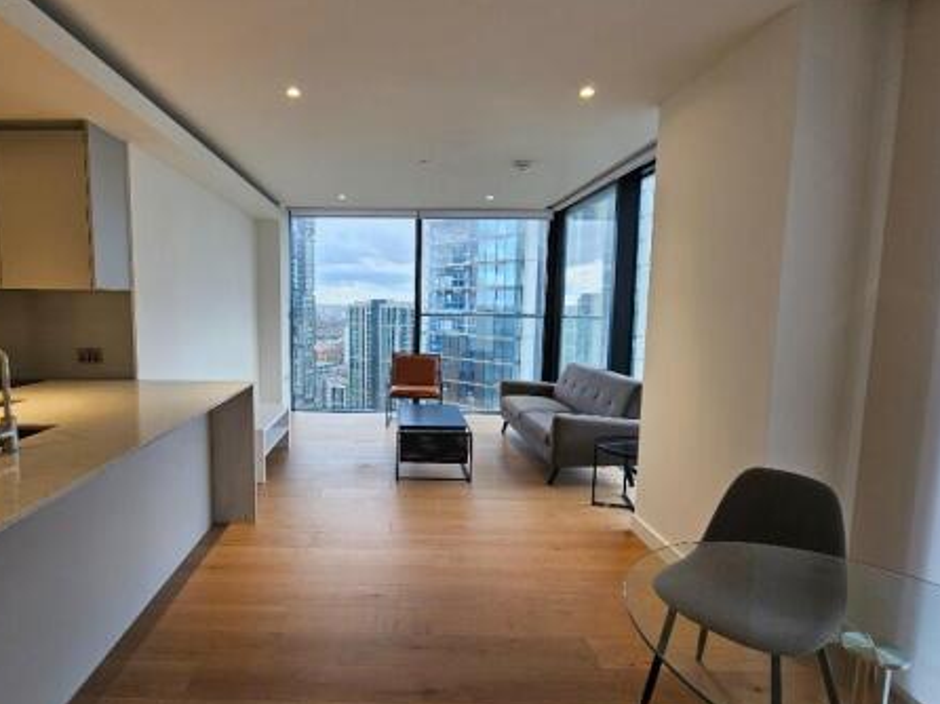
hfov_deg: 90.0
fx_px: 461
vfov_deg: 74.7
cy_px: 351
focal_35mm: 17
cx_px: 383
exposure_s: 1/100
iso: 80
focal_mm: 2.2
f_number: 2.2
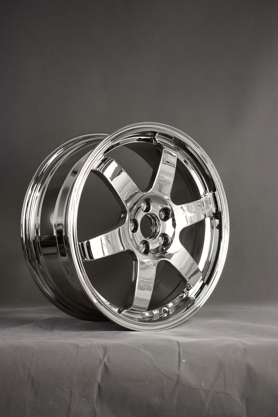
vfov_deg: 37.9
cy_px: 208
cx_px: 139
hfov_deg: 25.8
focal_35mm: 52
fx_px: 608
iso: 800
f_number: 5.6
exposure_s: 1/80
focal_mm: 35
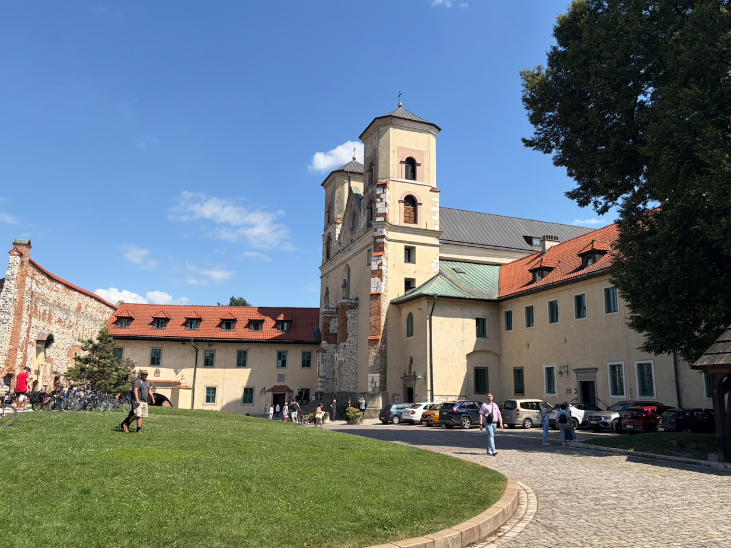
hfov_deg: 65.3
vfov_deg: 51.3
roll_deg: -1.3
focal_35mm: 27
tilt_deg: +12.9
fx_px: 570
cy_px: 273
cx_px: 375
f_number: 1.6
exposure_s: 1/4950
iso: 64
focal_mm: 5.96
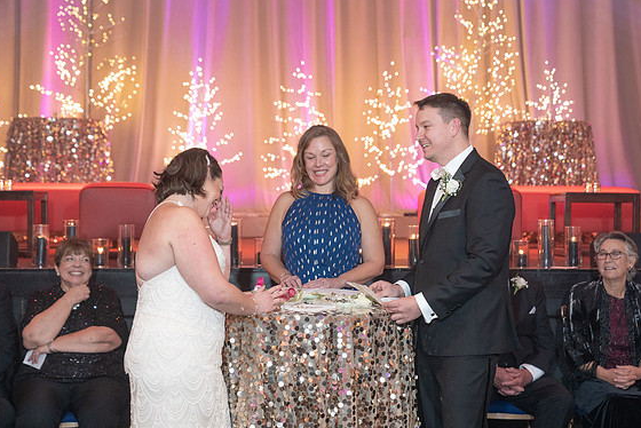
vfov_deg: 18.4
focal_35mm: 74
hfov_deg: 27.3
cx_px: 319
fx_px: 1318
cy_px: 219
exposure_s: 1/125
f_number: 4
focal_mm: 70
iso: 4000
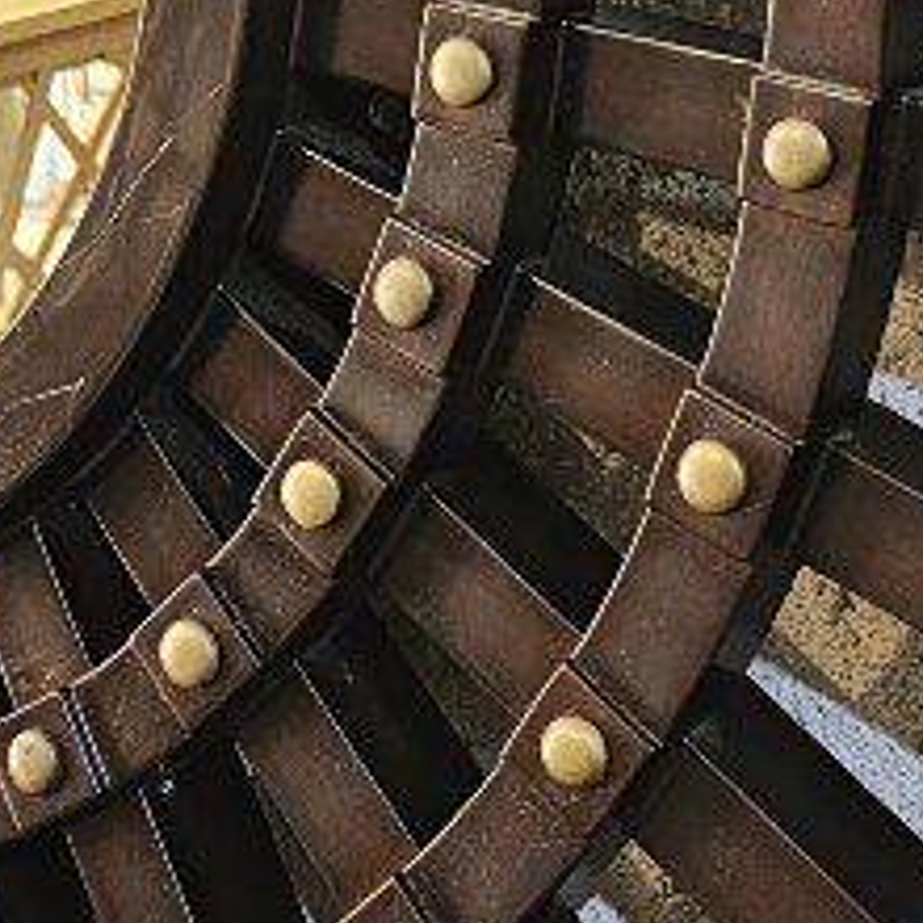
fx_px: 3349
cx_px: 218
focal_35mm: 111
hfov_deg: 15.6
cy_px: -155
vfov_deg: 15.2
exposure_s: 1/100
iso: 500
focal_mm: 6.3
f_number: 1.7
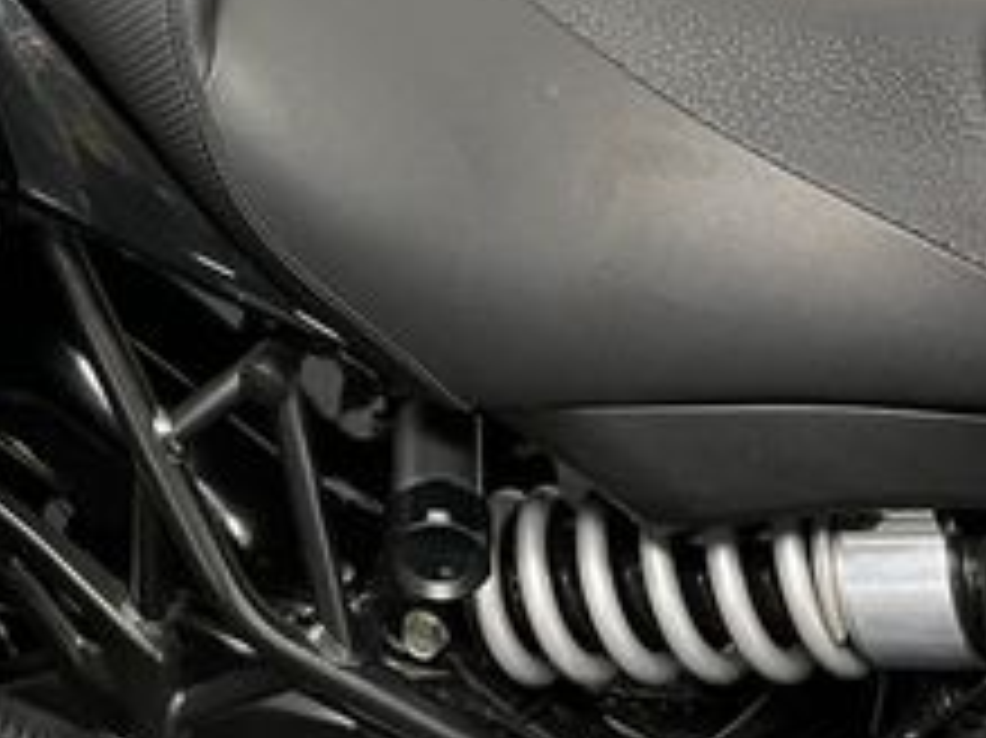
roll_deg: +0.4
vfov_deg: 18.0
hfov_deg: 25.2
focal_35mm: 76
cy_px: -252
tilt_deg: -30.4
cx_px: 198
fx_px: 2164
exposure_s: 1/50
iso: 100
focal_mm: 5.1
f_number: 1.6
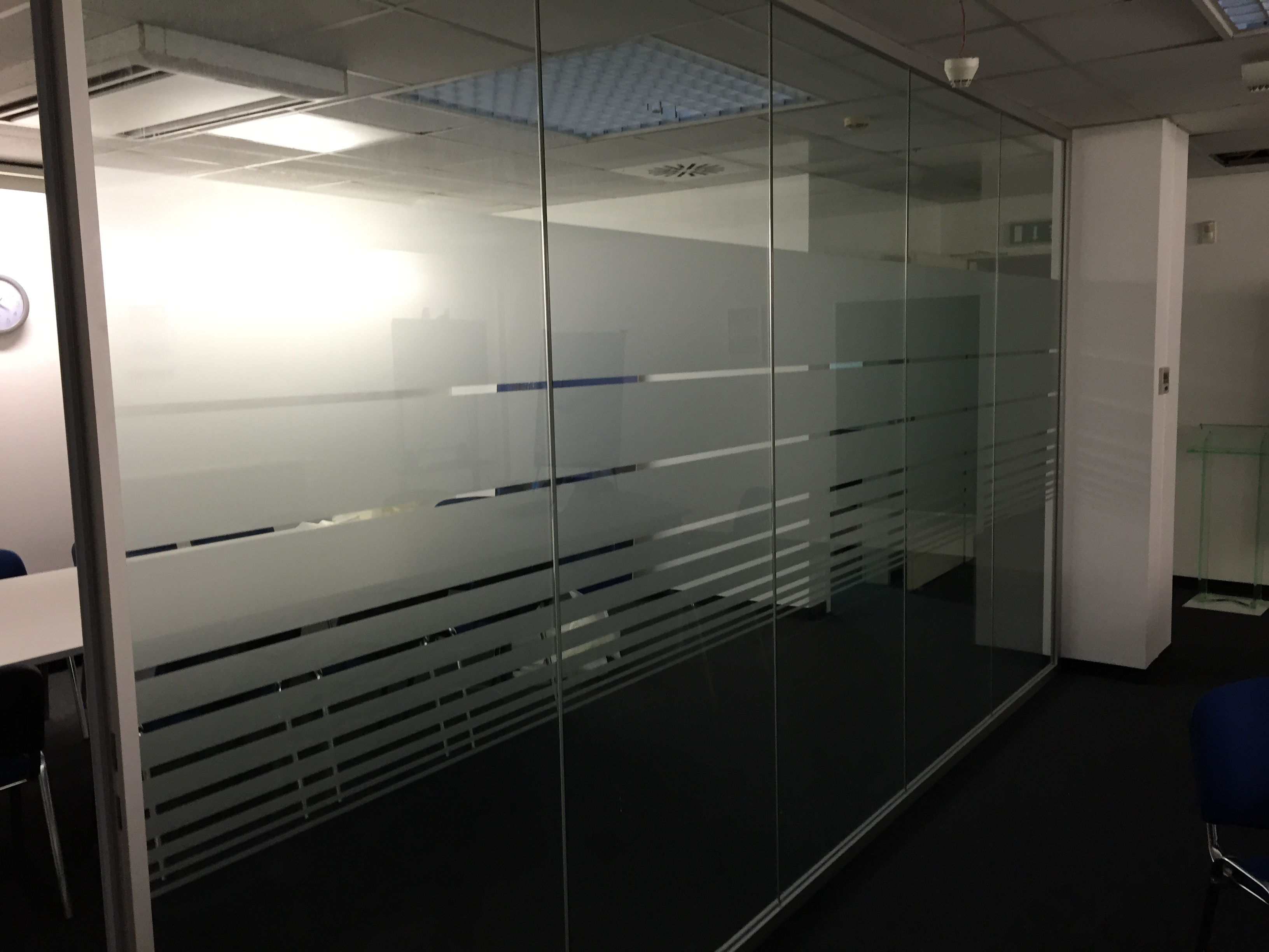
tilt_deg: -4.9
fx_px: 1063
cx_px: 634
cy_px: 476
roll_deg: +0.4
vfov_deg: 48.2
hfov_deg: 61.7
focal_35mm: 29
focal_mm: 4.15
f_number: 2.2
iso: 80
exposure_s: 1/30
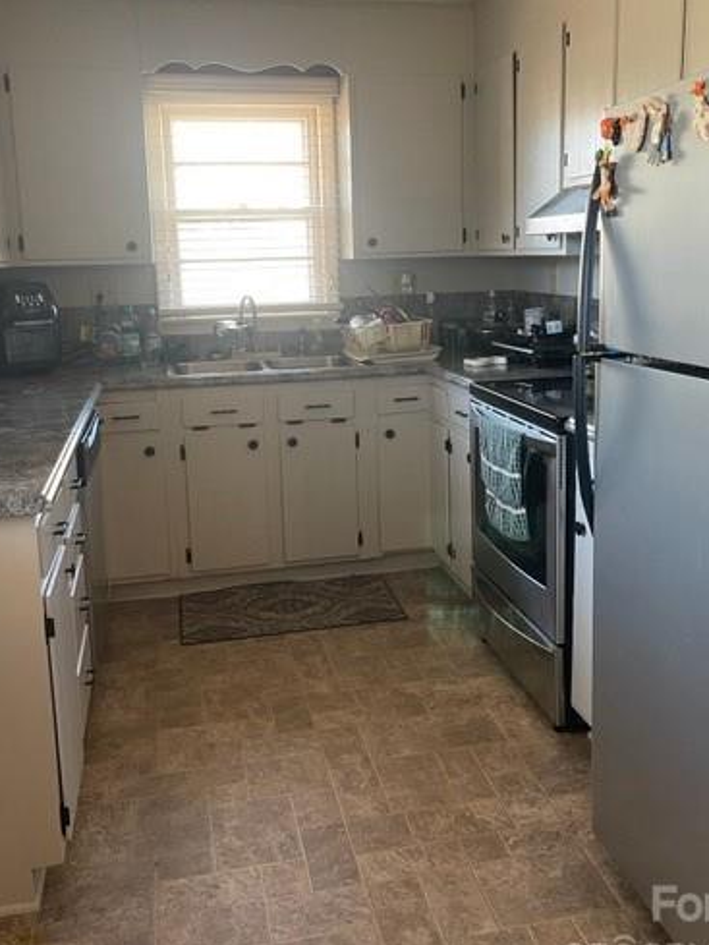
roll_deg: +1.7
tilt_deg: -8.9
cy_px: 398
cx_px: 371
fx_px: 928
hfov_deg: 41.8
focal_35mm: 34
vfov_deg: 53.7
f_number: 1.6
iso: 200
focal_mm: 5.1
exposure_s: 1/60
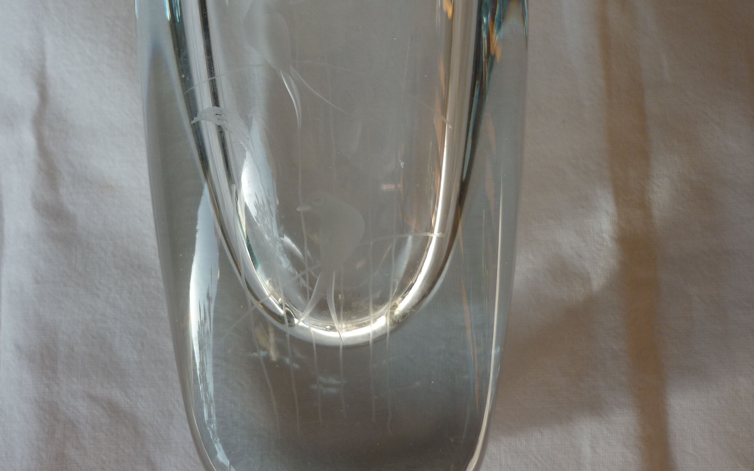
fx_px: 945
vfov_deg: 27.7
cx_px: 302
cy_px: 139
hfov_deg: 43.3
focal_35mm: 46
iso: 80
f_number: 2.8
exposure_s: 1/125
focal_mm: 5.5
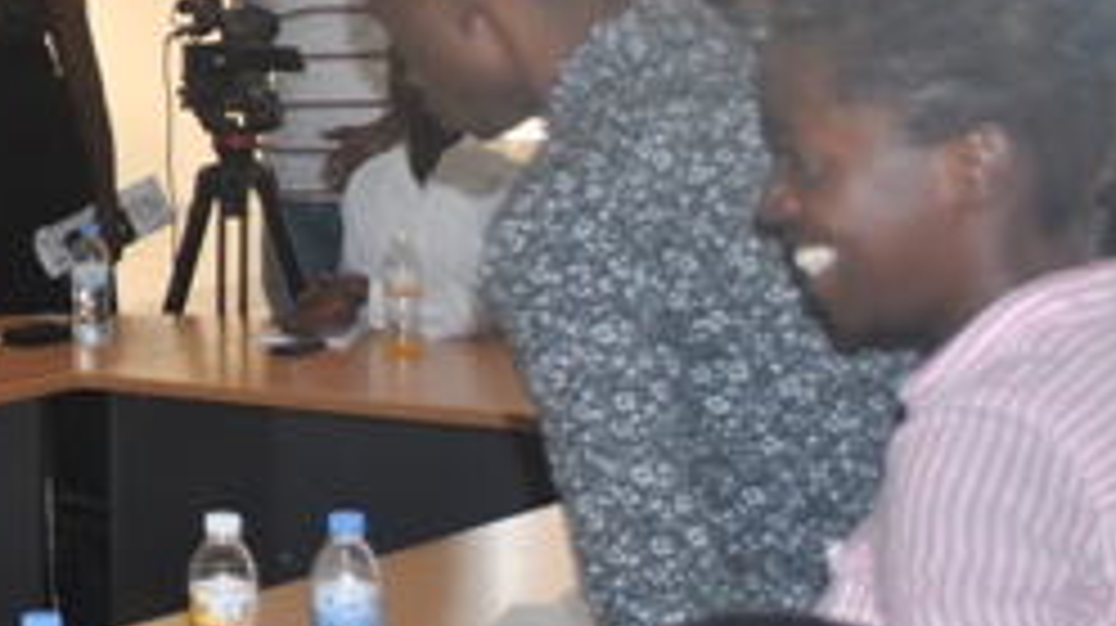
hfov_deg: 16.4
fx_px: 3607
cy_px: -45
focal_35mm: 122
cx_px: -423
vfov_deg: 9.8
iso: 200
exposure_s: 1/60
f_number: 4
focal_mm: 24
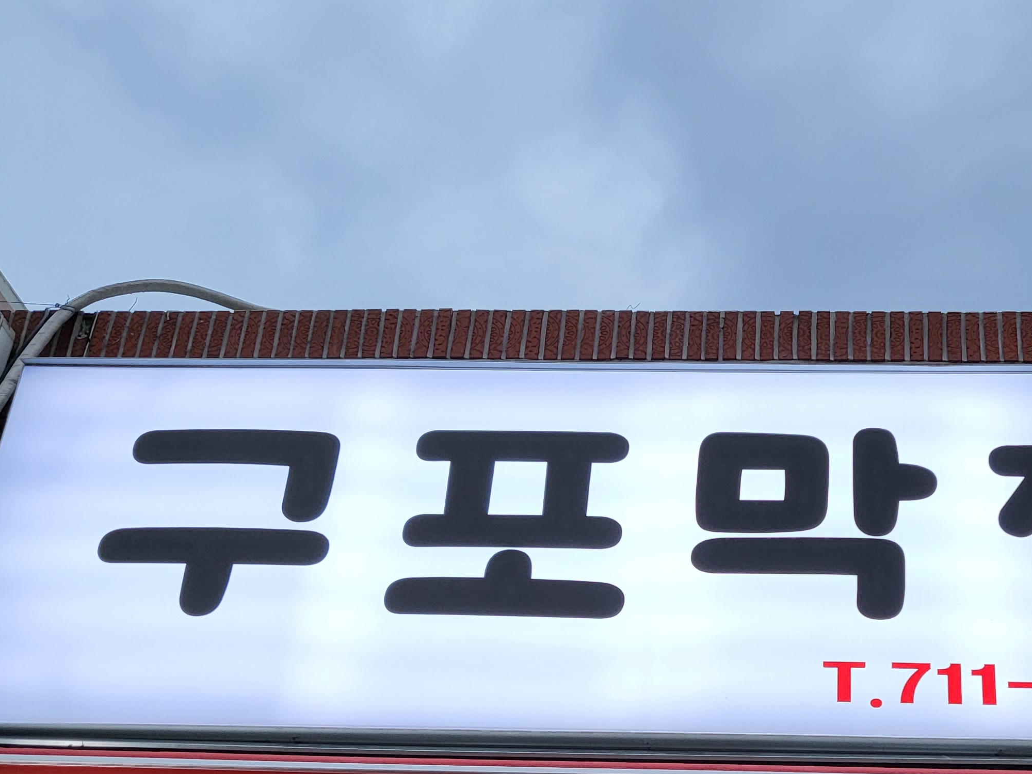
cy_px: 600
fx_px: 1550
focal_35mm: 52
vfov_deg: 27.6
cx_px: 750
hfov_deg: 36.1
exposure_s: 1/208
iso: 50
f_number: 1.8
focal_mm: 4.25
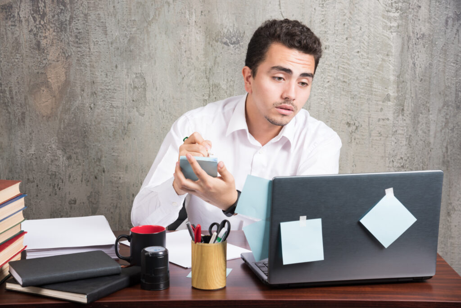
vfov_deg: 17.5
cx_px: 230
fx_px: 999
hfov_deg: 26.0
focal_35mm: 78
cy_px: 154
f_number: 8
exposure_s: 1/100
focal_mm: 78
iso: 250
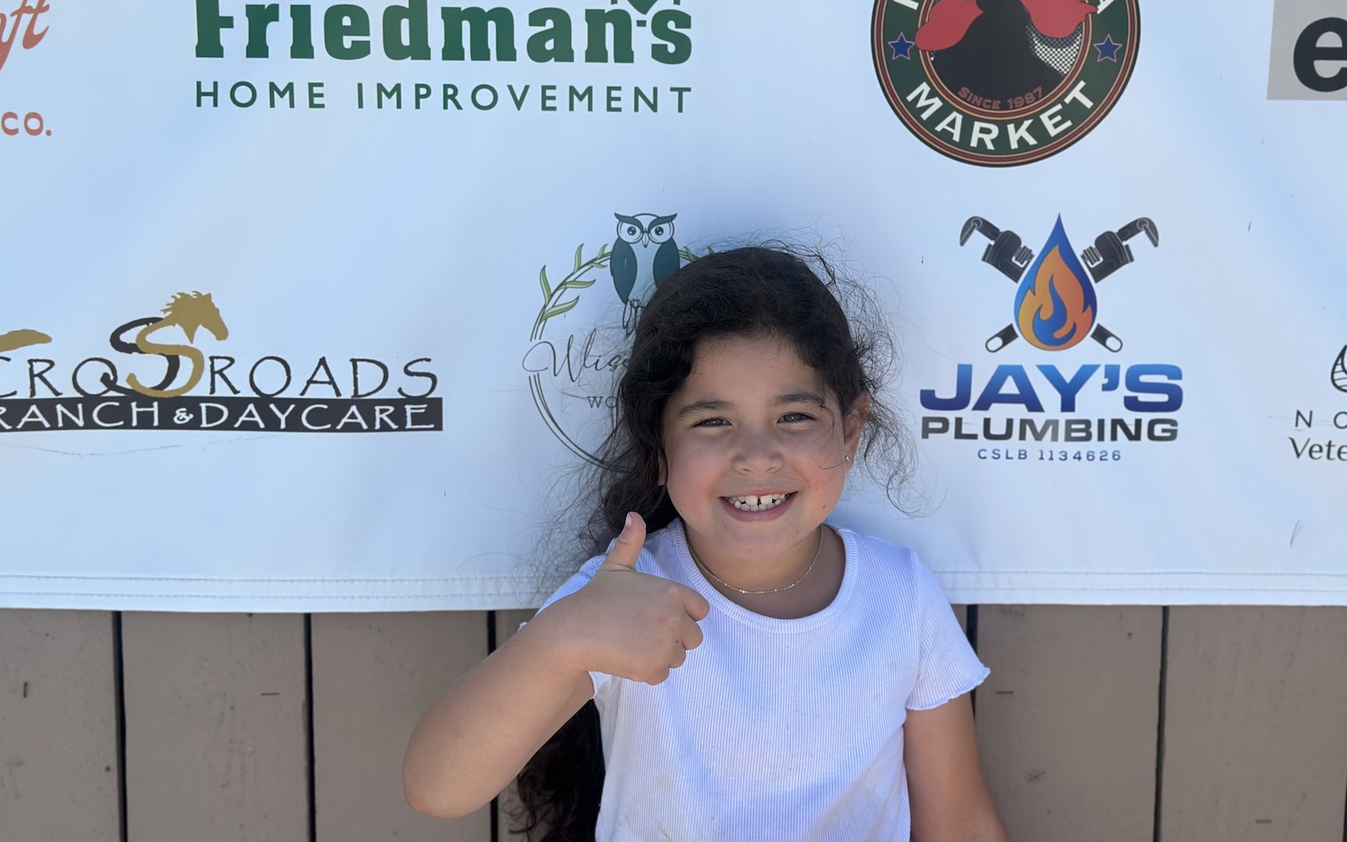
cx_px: 674
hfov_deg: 39.6
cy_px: 349
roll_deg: -0.3
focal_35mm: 51
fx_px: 1872
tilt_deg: -7.6
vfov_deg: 25.3
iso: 100
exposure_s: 1/2469
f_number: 1.78
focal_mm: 6.86
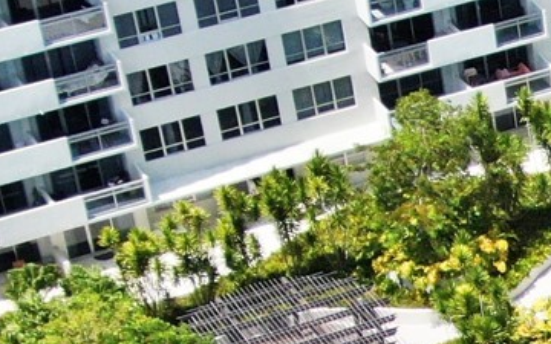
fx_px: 2898
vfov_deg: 6.6
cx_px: 1003
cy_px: 647
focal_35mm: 193
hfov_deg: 10.2
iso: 100
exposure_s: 1/1250
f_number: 3.5
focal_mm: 7.07
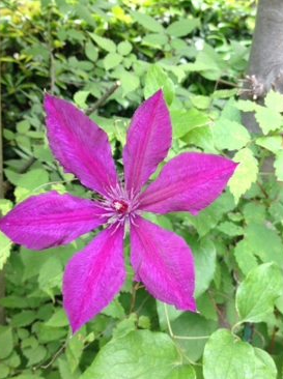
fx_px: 470
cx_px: 164
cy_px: 200
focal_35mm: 43
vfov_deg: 43.9
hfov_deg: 33.4
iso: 80
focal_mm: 4.28
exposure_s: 1/40
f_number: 2.4
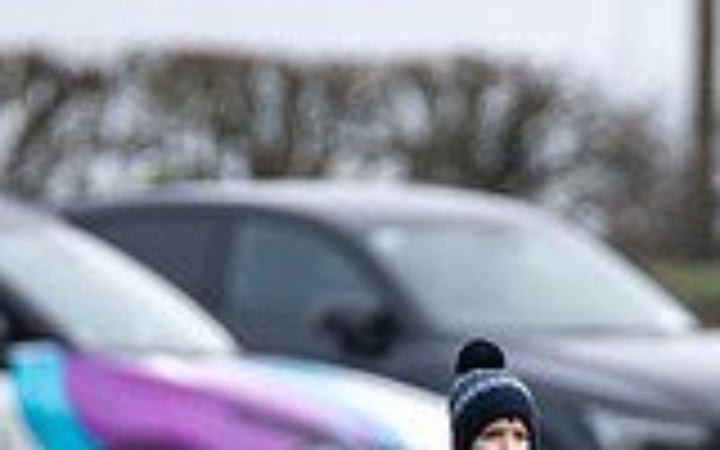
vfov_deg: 0.8
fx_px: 32514
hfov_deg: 1.3
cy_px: 720
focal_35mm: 1657
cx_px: 778
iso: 450
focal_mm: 300
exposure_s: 1/1600
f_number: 2.8
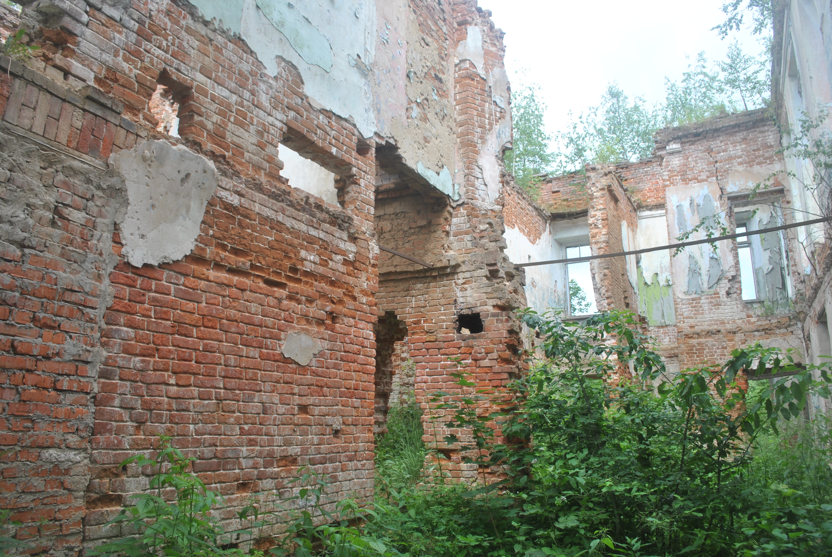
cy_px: 278
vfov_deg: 48.0
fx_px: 625
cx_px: 416
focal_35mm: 27
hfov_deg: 67.3
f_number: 6.3
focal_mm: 18
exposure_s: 1/160
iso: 100
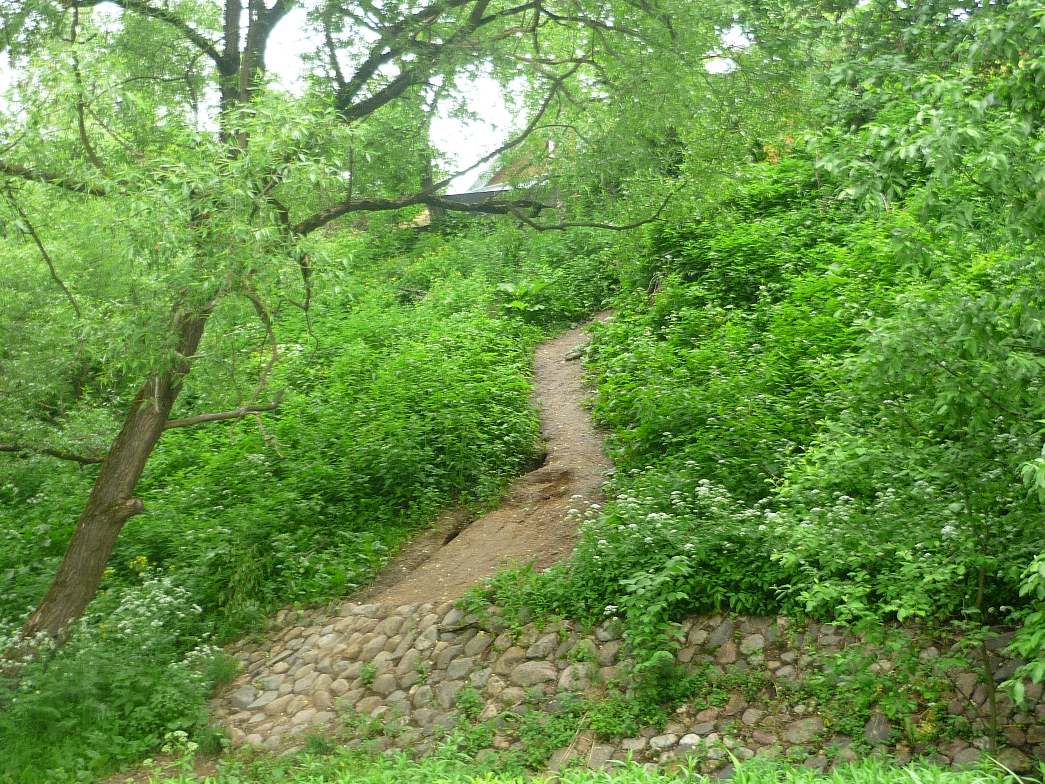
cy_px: 392
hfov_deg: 41.2
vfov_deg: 31.5
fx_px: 1389
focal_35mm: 46
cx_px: 522
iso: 100
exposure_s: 1/50
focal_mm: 6
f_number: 2.9
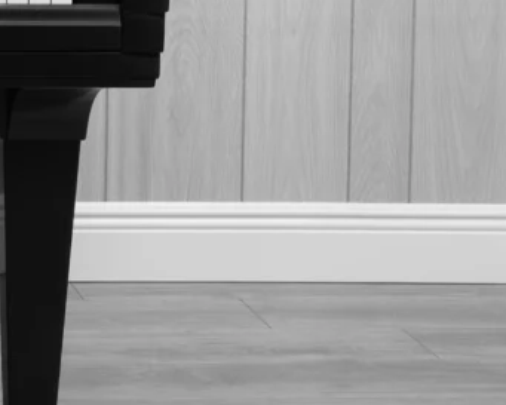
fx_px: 2771
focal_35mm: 185
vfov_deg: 8.2
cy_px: -122
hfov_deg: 9.7
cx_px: -499
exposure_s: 1/2
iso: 100
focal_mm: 35
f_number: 10
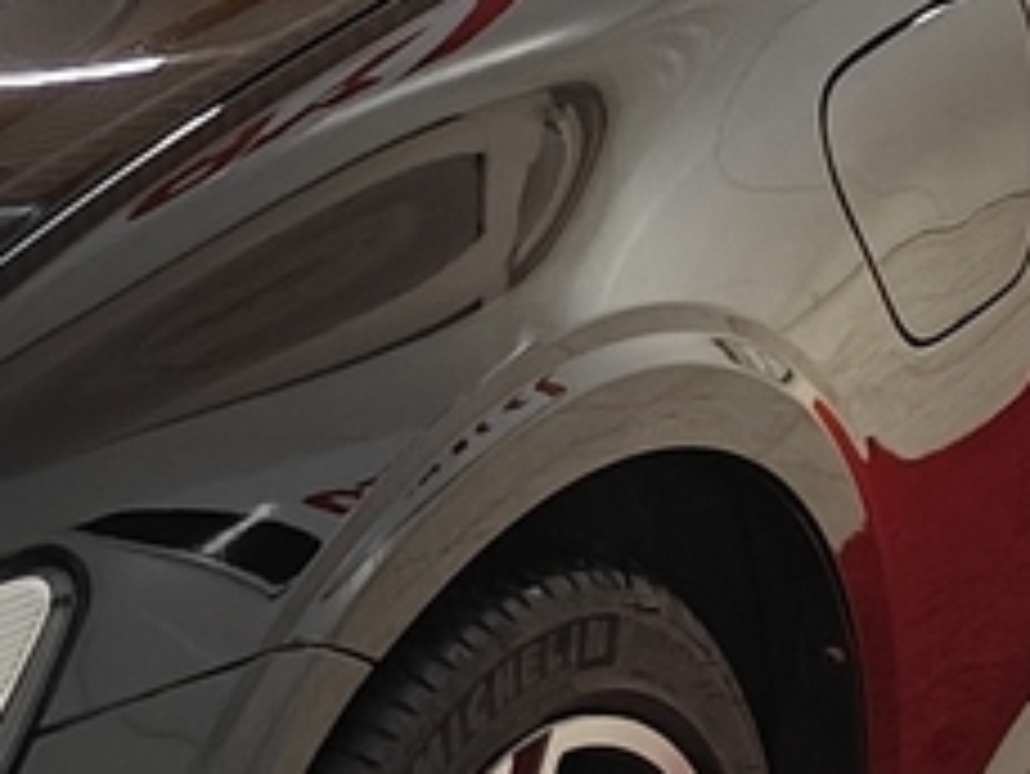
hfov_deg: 9.9
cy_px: 454
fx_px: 5805
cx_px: -445
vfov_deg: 7.6
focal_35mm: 195
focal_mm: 5.59
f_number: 1.8
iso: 80
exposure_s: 1/50
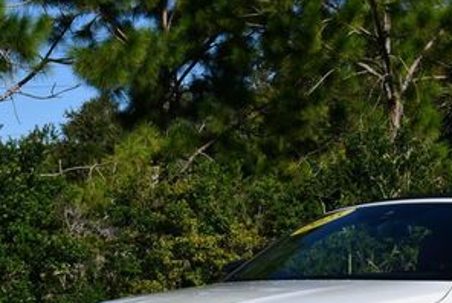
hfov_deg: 16.8
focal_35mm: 121
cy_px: 282
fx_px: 1521
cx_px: 365
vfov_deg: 11.3
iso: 100
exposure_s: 1/320
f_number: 9
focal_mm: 28
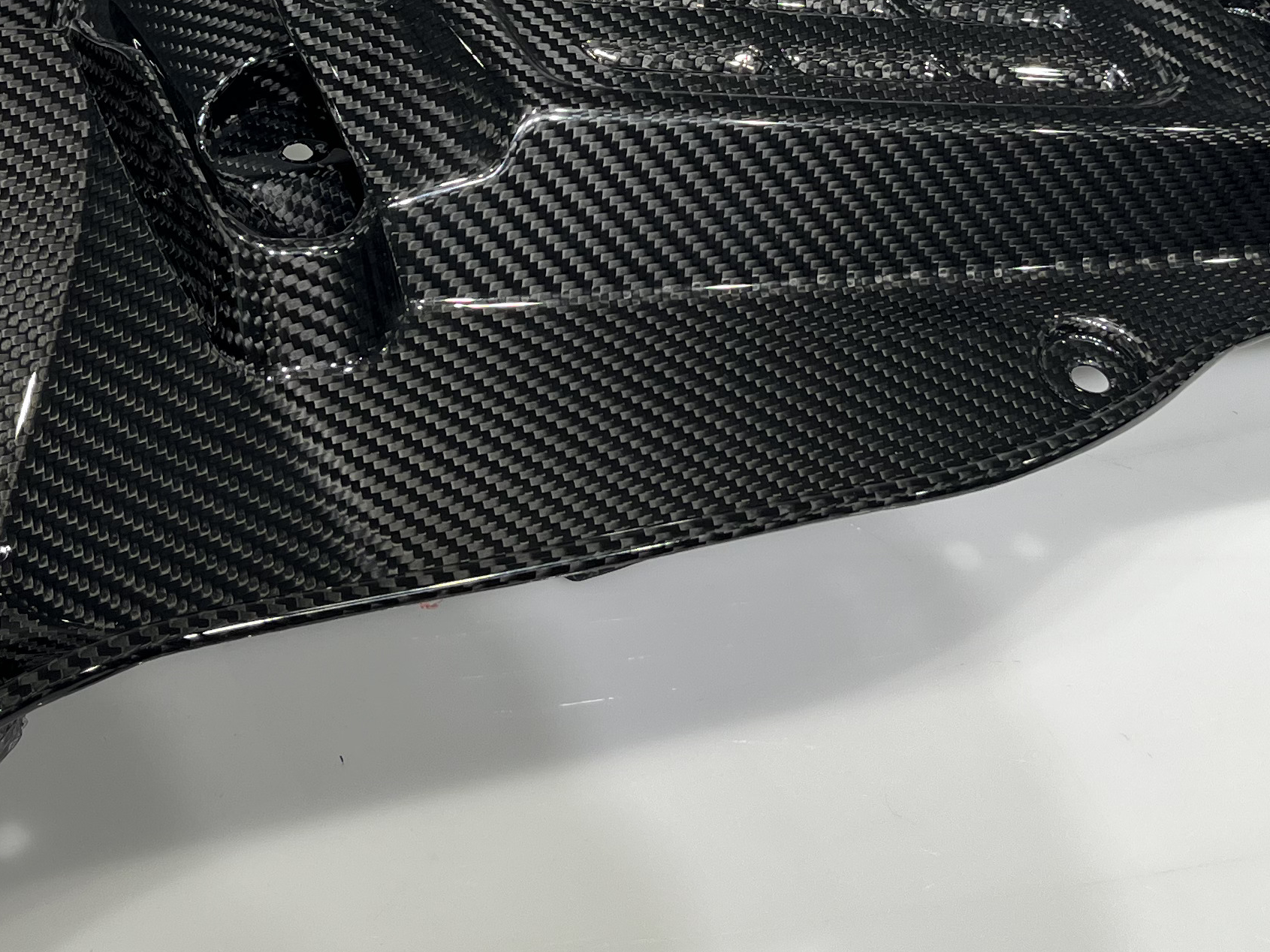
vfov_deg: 22.7
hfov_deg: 31.2
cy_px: -5
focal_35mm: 62
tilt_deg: -36.3
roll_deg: -13.5
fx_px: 2275
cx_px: 699
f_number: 1.6
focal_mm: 5.1
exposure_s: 1/183
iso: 40
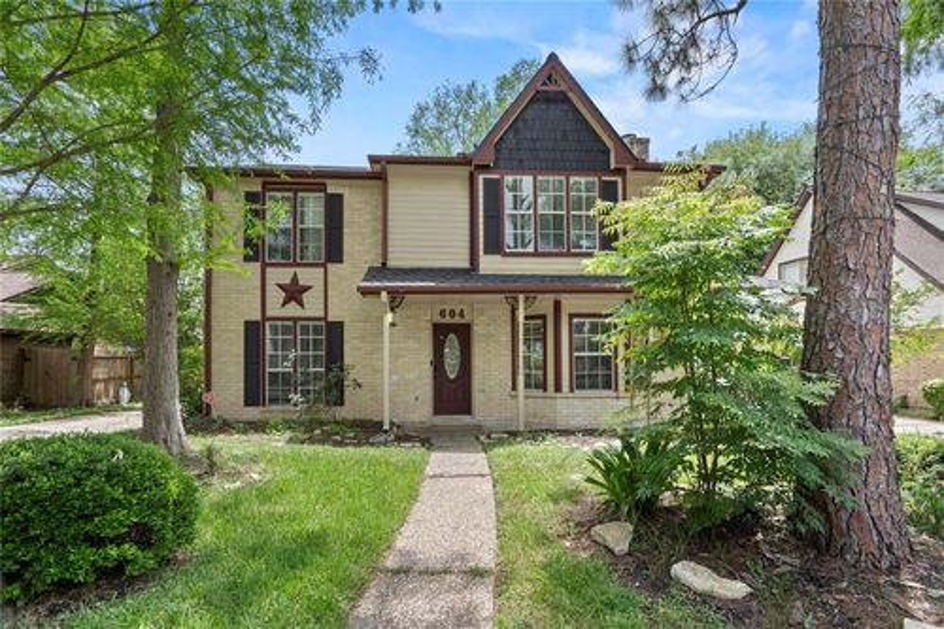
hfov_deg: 96.8
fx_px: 419
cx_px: 472
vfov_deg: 73.7
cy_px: 314
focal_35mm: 16
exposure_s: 1/100
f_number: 9
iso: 250
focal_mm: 16
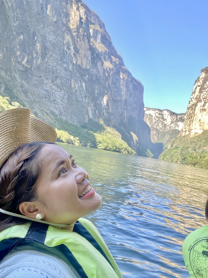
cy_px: 139
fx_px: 240
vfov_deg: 60.0
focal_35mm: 30
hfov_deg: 46.8
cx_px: 104
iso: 40
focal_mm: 2.71
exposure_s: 1/122
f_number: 2.2
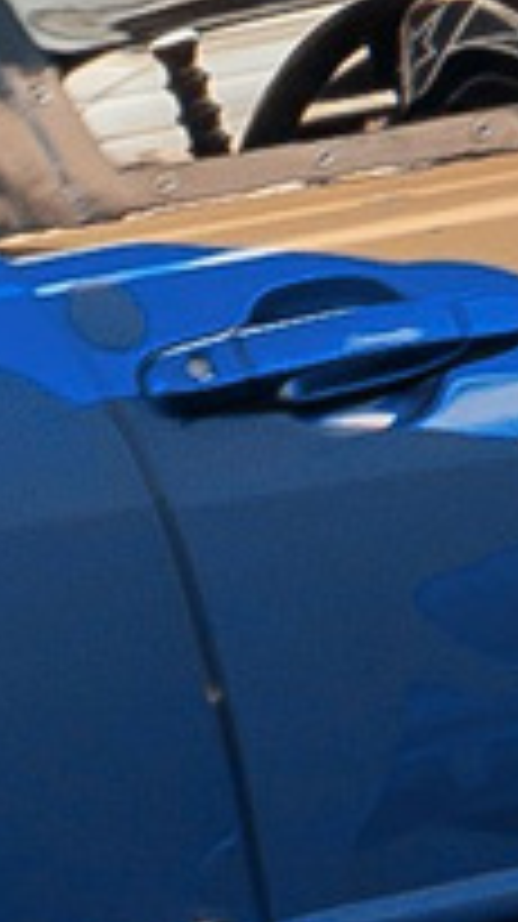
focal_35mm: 1071
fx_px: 26206
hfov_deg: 1.1
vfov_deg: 2.0
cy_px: 611
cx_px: -2775
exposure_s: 1/125
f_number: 10
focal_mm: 55
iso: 200
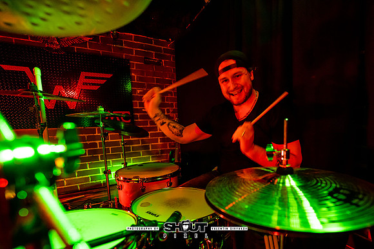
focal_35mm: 16
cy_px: 144
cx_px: 217
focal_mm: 14
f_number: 2.8
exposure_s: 1/200
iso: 640
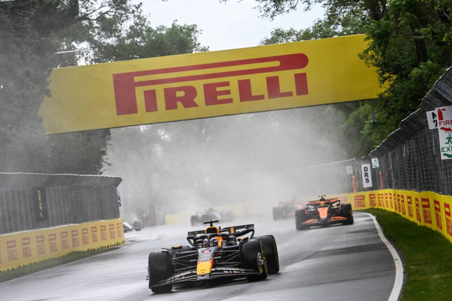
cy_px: 168
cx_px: 234
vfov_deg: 5.3
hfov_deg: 7.9
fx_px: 3276
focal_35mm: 261
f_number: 9
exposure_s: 1/1600
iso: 1600
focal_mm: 230
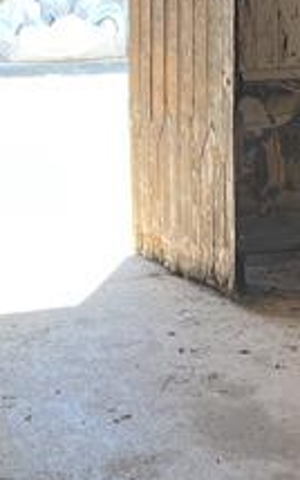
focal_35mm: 103
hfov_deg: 12.7
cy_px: -61
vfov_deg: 19.3
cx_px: 246
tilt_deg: -4.9
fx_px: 1346
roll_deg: +0.2
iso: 64
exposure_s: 1/121
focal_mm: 5.1
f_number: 1.6
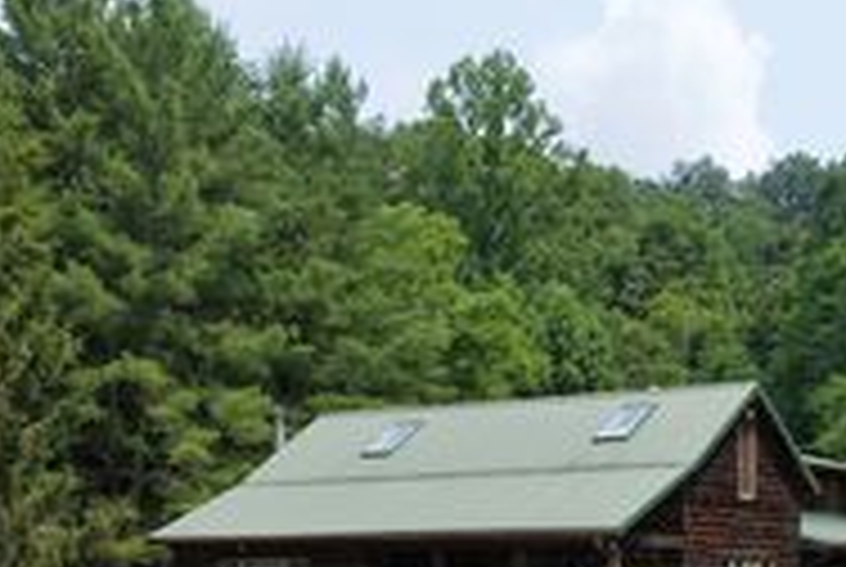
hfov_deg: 31.2
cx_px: 558
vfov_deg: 20.8
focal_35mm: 64
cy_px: 529
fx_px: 1506
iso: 100
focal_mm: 14.45
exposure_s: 1/640
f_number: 2.8
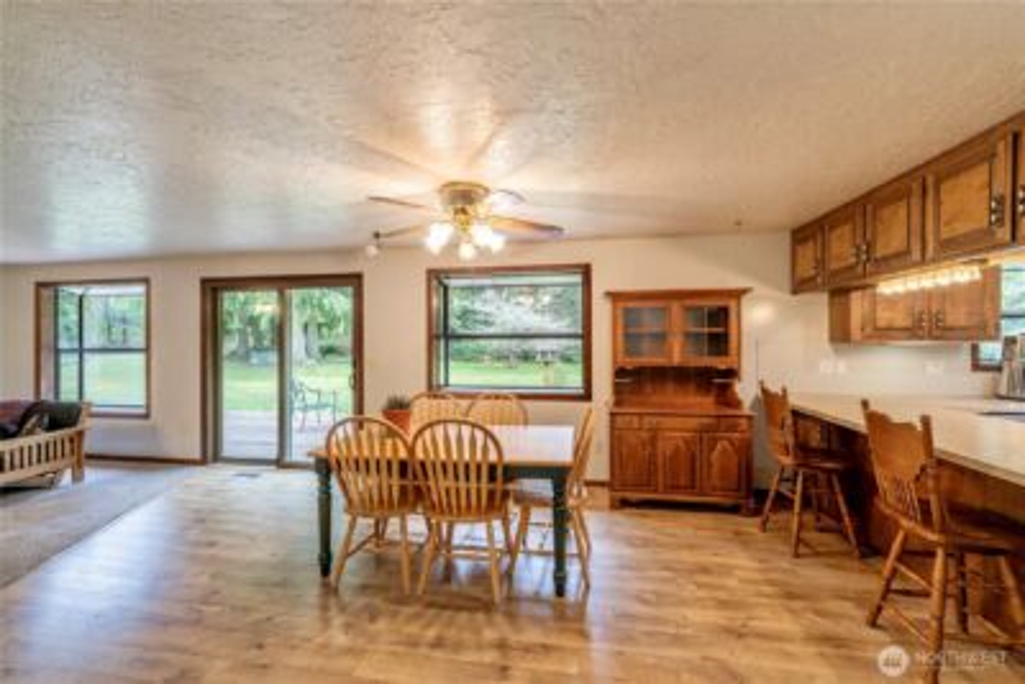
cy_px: 342
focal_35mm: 14
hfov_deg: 104.2
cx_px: 512
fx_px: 399
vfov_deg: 81.3
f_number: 8
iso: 320
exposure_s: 1/60
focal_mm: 14
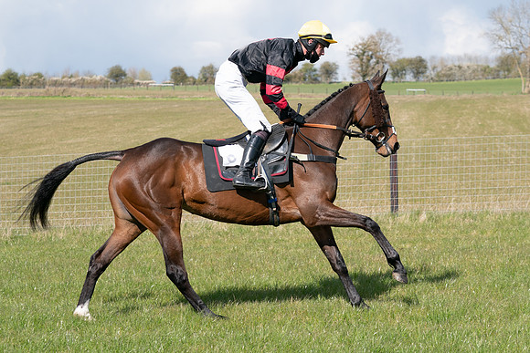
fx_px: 1546
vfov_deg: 13.0
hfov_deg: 19.5
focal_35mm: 105
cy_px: 176
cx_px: 265
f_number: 5
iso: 400
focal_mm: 70
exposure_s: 1/2000
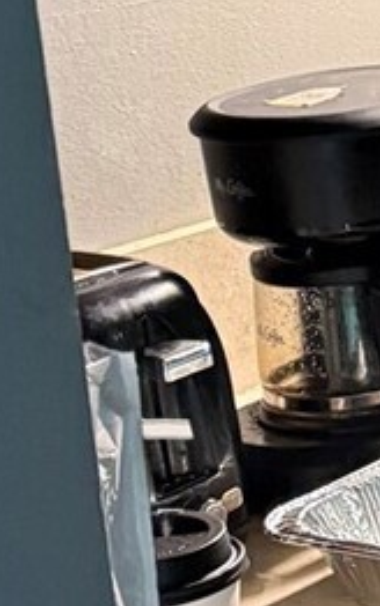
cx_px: 867
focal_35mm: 140
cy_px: 254
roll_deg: +2.6
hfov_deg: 8.6
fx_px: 2317
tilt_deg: -14.1
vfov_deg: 14.9
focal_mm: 6.76
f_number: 1.78
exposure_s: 1/60
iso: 800
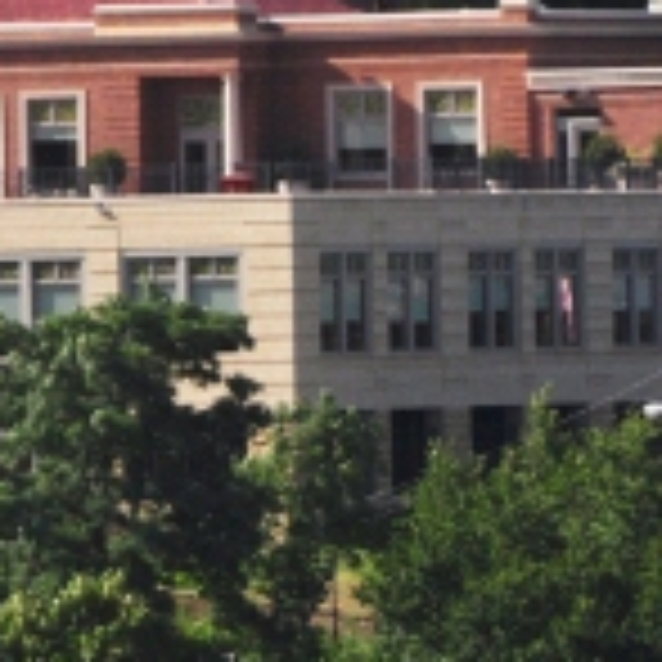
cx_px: -185
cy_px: 169
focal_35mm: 1108
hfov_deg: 1.6
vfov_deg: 1.6
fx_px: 23973
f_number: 9.5
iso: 200
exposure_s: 1/350
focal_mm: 200
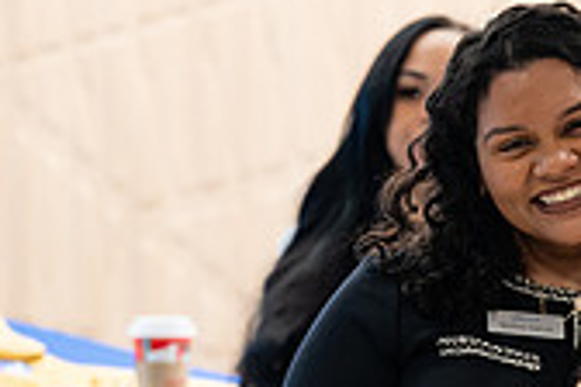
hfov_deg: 5.6
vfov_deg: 3.8
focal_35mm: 365
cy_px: 452
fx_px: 5890
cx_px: 674
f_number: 3.2
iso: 640
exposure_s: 1/160
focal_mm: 100
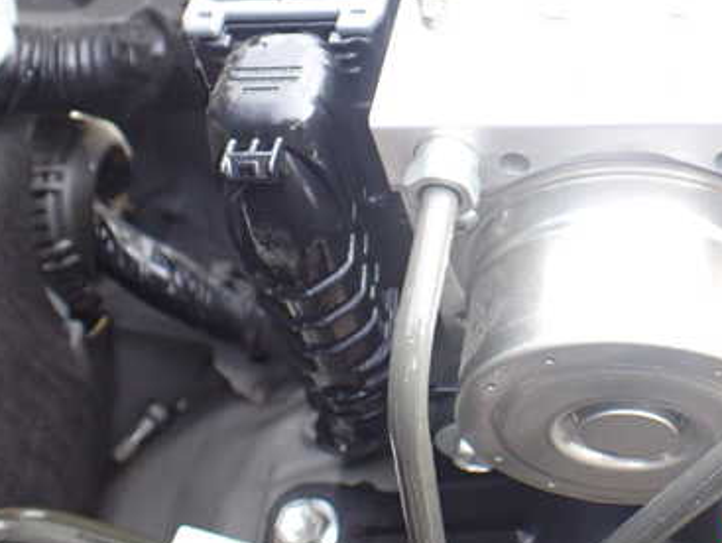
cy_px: 116
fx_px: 1023
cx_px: 578
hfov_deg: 37.5
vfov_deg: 29.1
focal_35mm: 49
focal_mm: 5.4
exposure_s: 1/125
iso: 250
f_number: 2.3
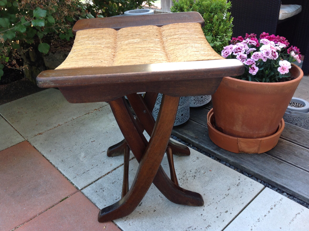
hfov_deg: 52.7
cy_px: 116
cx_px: 154
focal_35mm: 35
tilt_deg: -30.1
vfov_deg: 40.6
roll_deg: +2.4
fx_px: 312
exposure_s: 1/40
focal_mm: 4.28
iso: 50
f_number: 2.4
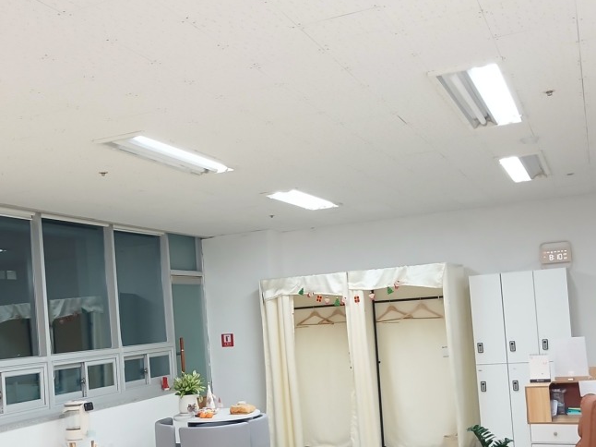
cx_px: 212
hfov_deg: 40.9
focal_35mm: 46
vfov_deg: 31.3
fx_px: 792
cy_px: 296
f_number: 1.8
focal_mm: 3.98
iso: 250
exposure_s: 1/40
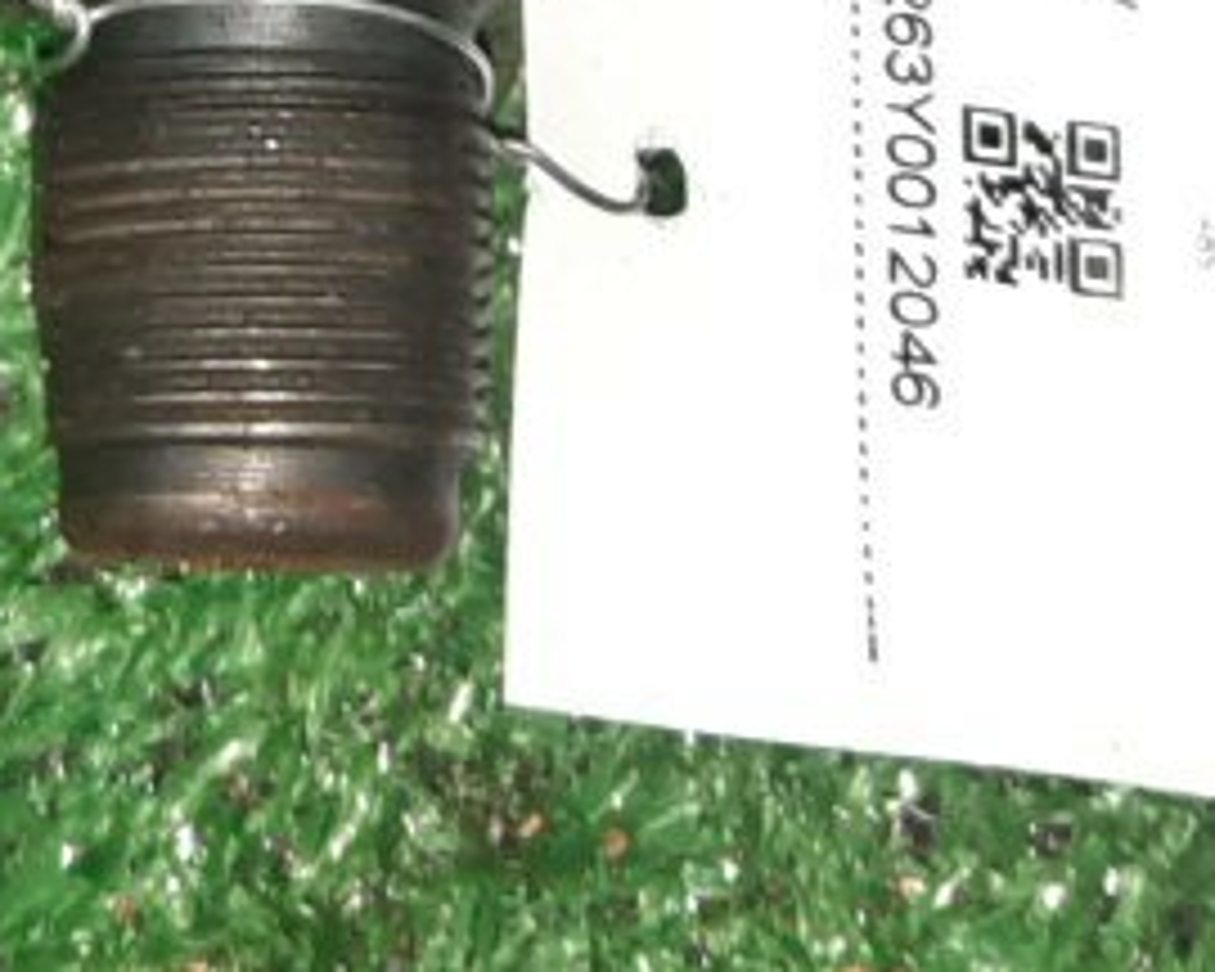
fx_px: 4675
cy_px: -842
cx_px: 279
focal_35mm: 130
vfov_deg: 11.0
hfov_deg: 14.7
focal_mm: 4.6
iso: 292
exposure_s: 1/33
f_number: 2
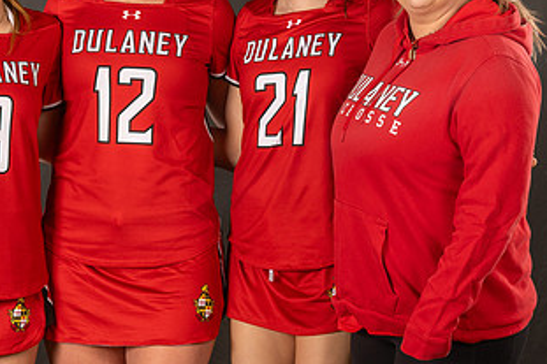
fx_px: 3462
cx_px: 157
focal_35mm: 228
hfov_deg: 9.0
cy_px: 158
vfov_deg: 6.0
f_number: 6.3
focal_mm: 83
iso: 160
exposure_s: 1/125
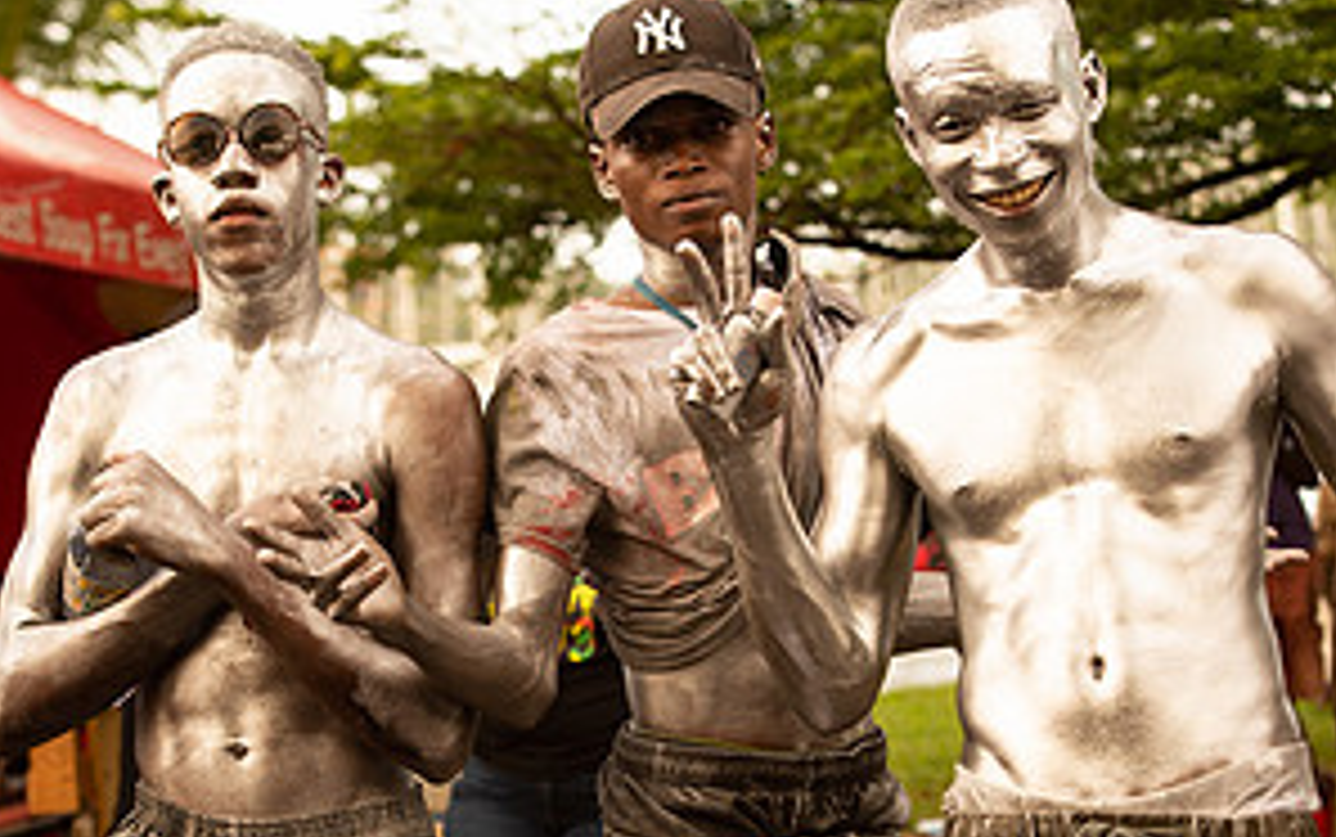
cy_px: 644
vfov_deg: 12.1
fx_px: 3935
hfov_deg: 19.3
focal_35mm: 108
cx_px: 668
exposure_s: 1/320
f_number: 5
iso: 320
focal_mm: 70
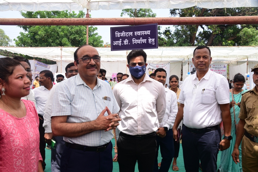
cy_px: 86
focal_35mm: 30
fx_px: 215
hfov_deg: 61.9
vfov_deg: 43.6
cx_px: 129
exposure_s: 1/250
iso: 400
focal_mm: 30
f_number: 9
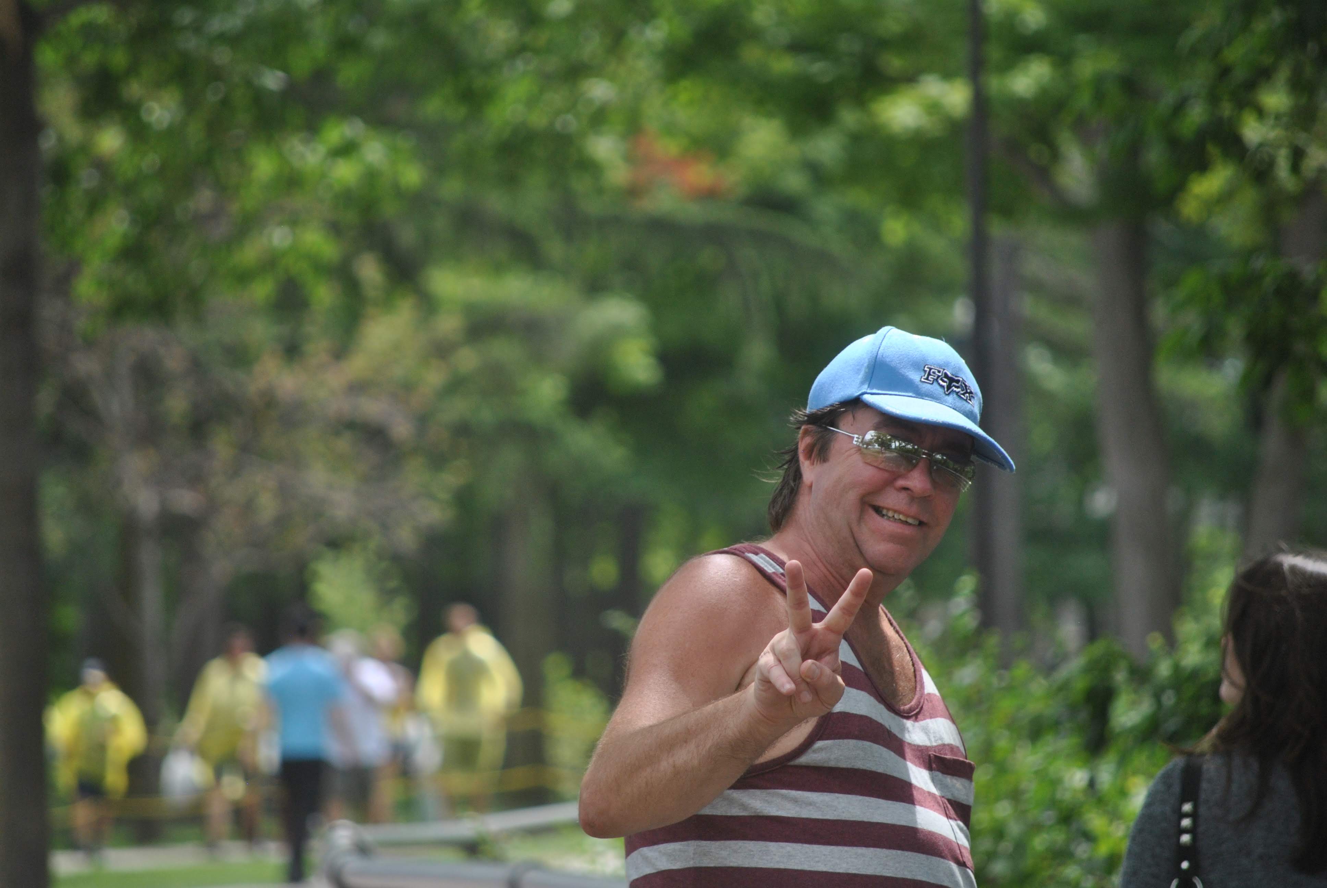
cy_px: 444
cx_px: 664
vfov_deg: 4.6
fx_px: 11072
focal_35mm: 300
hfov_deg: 6.9
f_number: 5.6
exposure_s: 1/500
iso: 320
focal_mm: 200
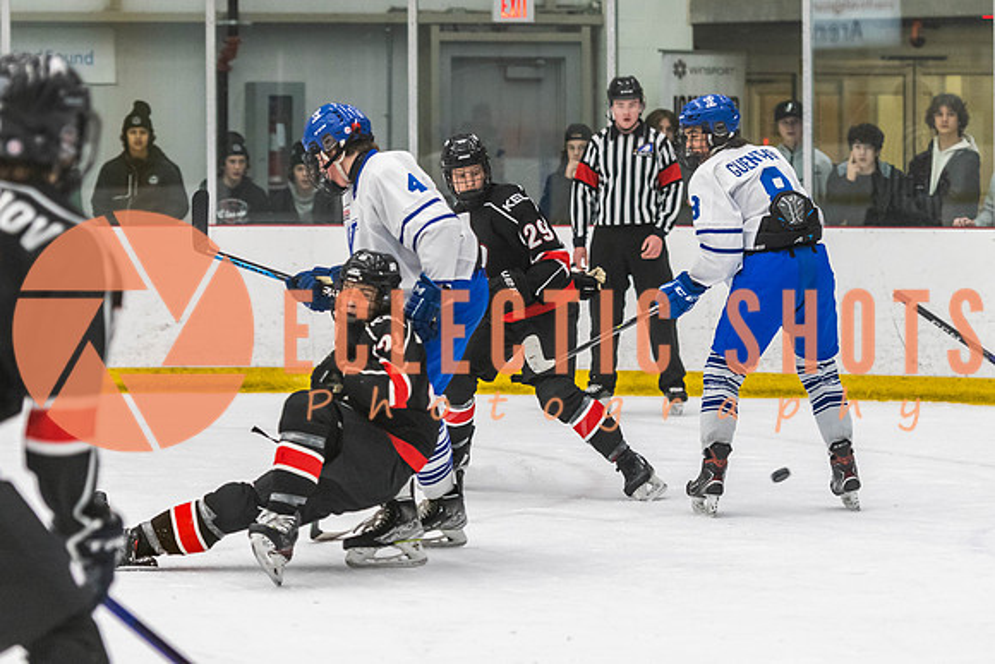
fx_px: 4363
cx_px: 498
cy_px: 332
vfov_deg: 8.7
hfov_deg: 13.0
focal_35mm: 158
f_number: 2.8
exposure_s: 1/640
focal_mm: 105
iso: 2000
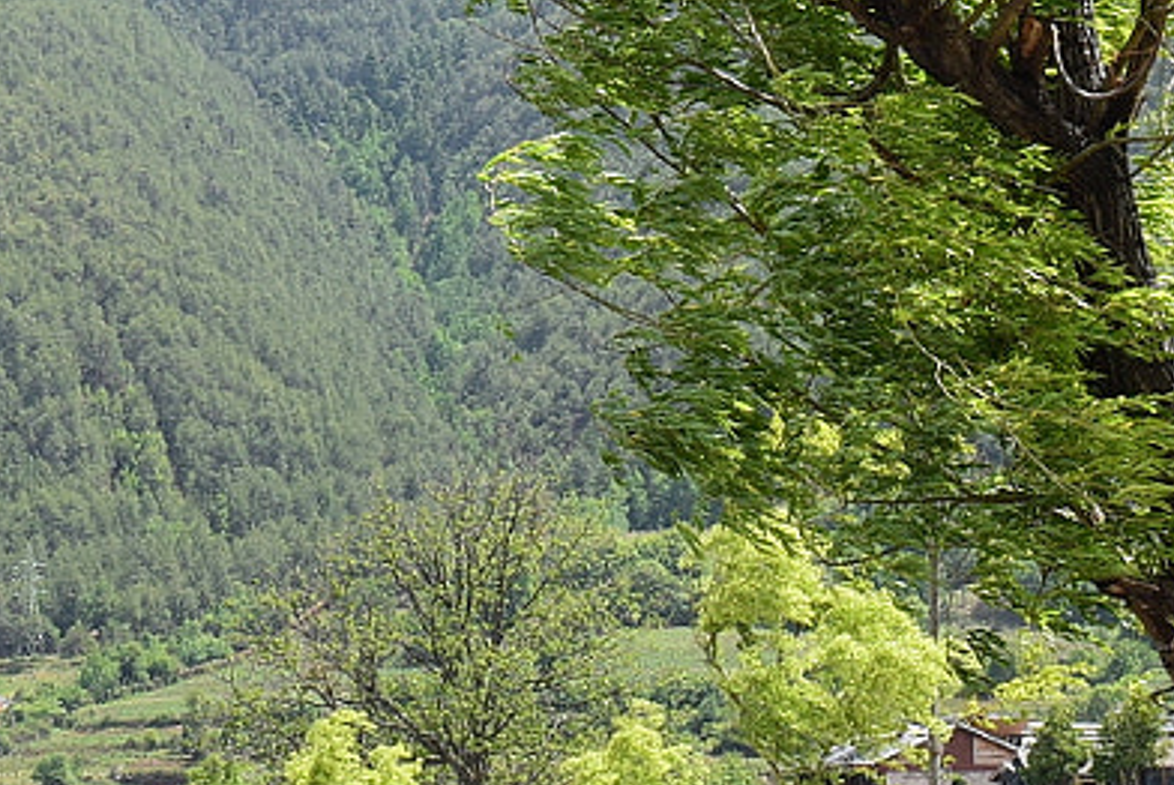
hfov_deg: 13.2
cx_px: -15
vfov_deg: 8.9
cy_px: -21
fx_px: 4994
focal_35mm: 153
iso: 200
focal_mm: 25
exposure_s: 1/160
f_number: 11
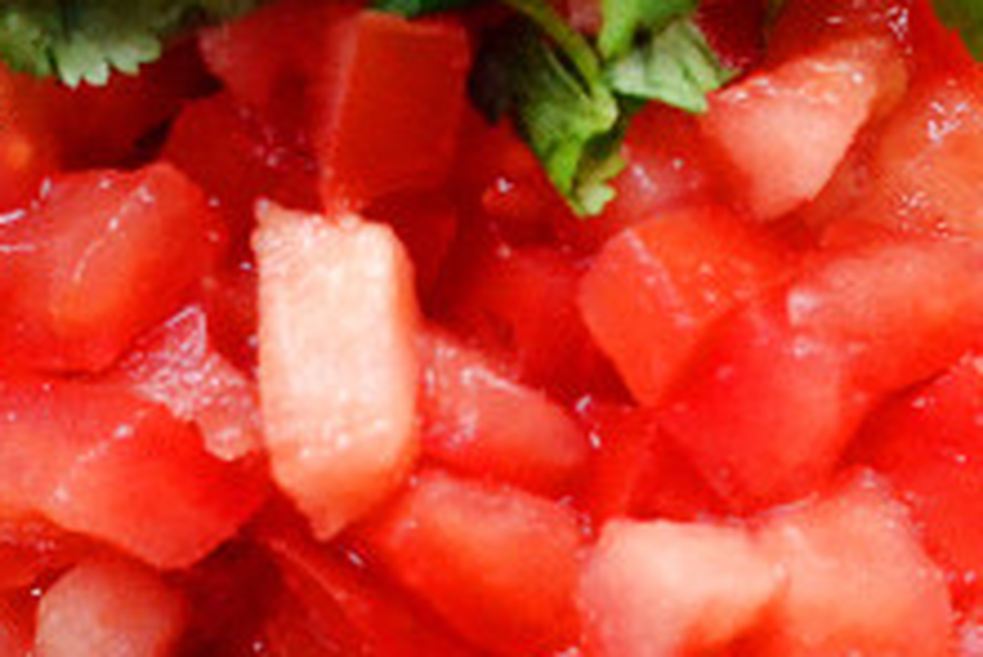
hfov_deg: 7.4
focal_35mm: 279
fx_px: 7623
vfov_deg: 4.9
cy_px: 373
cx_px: 89
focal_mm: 40
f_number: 5.6
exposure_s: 1/125
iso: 3200
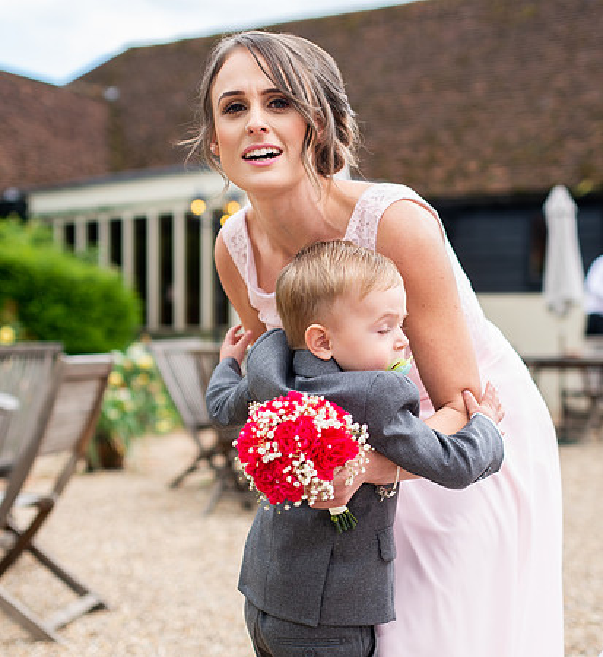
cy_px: 417
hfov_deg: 27.3
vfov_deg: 29.5
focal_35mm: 60
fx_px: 1240
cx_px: 366
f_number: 2
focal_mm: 35
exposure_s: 1/1000
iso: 160
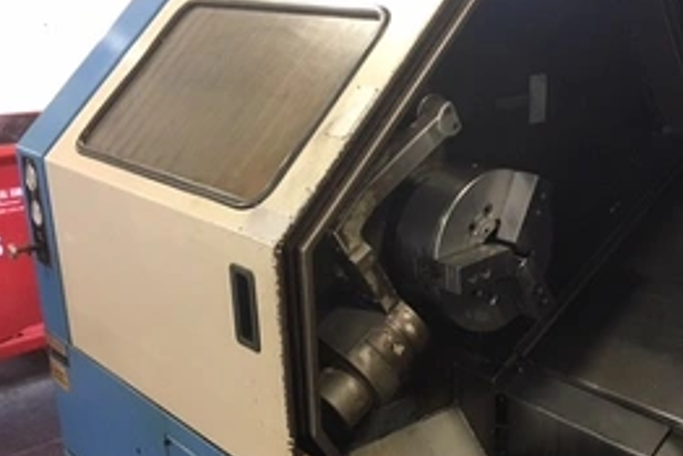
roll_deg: +0.4
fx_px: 873
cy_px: 258
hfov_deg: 41.7
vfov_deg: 29.2
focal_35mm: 46
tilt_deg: -18.6
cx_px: 495
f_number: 2.2
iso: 200
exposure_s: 1/20
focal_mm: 4.15
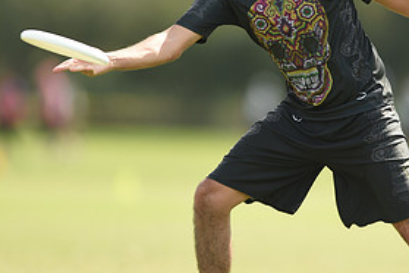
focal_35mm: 831
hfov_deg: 2.5
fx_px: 9440
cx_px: 317
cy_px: 101
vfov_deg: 1.7
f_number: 2.8
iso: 160
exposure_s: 1/1250
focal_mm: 400
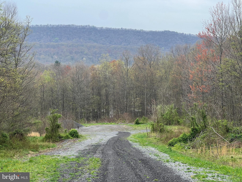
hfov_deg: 25.3
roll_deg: -0.5
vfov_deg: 19.1
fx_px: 538
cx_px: 121
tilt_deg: -2.7
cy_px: 91
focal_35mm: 77
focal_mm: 9
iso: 32
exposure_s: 1/186
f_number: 2.8
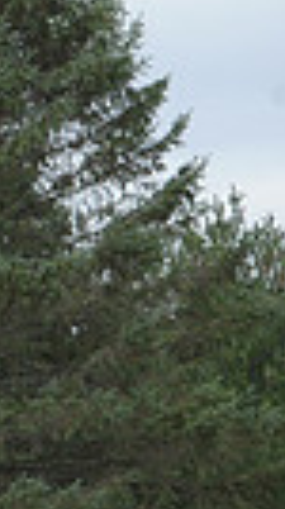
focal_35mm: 748
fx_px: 10087
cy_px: 665
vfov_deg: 2.9
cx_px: -680
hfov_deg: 1.6
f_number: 6.3
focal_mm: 165
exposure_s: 1/800
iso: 1000
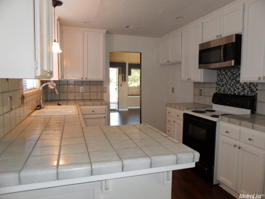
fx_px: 184
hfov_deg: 71.6
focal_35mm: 24
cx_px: 132
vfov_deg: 56.8
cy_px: 100
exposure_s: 1/30
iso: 200
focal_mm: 3.9
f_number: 3.2
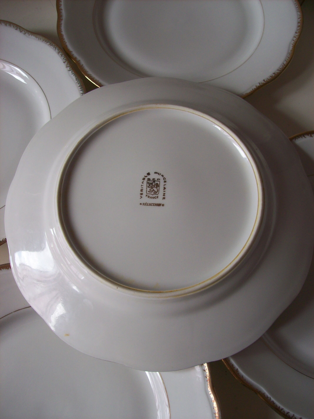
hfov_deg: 39.6
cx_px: 157
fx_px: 436
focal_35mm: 36
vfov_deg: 51.4
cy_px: 210
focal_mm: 6
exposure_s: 1/82.9
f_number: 2.7
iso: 80
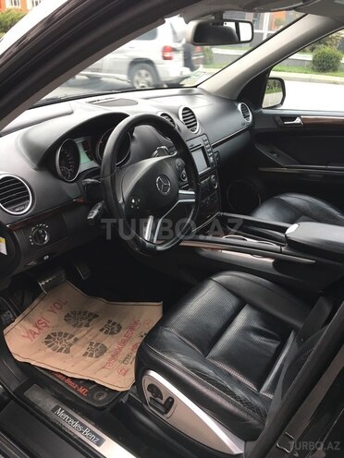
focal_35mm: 29
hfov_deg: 48.2
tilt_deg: -28.2
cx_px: 172
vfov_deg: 61.7
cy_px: 229
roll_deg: -3.5
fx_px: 384
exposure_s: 1/33
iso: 25
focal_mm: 4.15
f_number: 2.2
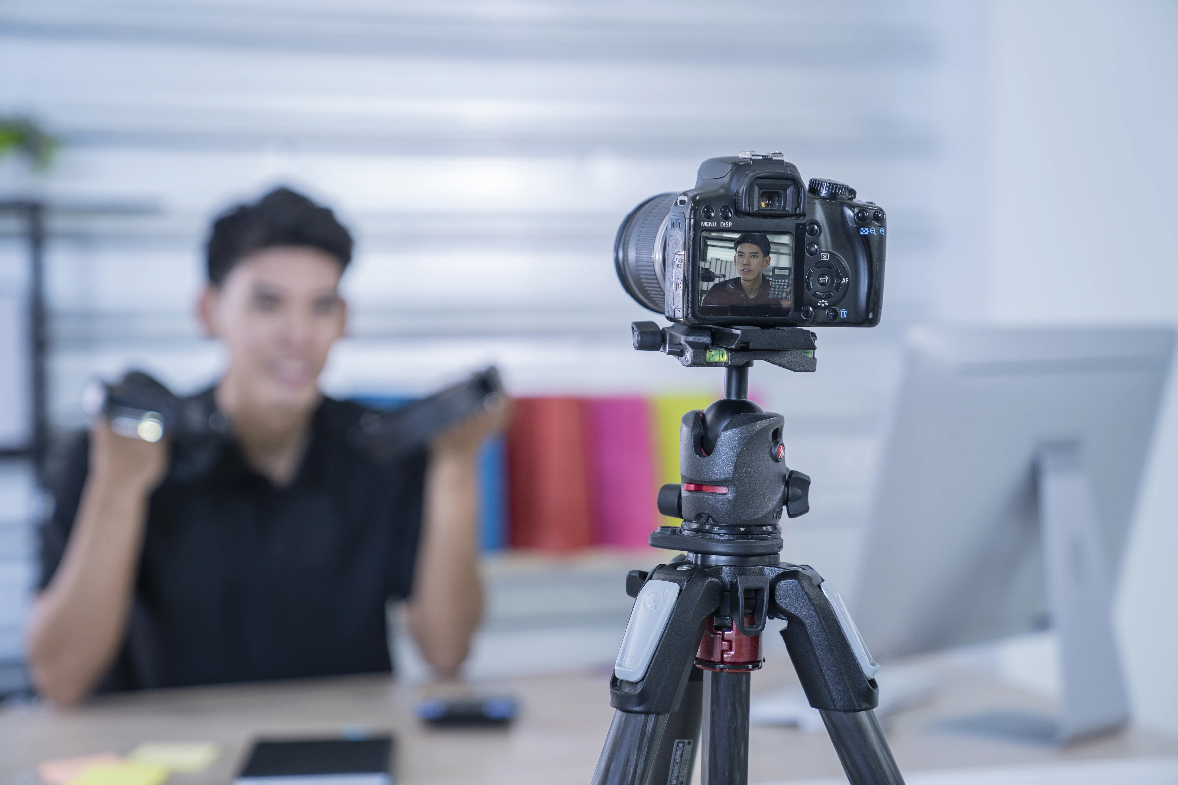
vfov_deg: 19.5
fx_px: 2290
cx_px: 589
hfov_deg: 28.8
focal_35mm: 70
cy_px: 392
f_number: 2.8
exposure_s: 1/200
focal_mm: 70
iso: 200
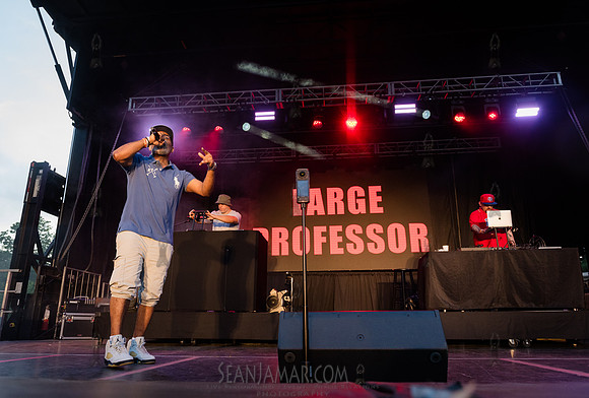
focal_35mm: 27
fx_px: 442
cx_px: 287
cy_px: 197
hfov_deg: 67.4
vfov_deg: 48.5
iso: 2000
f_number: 4.5
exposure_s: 1/500
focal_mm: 26
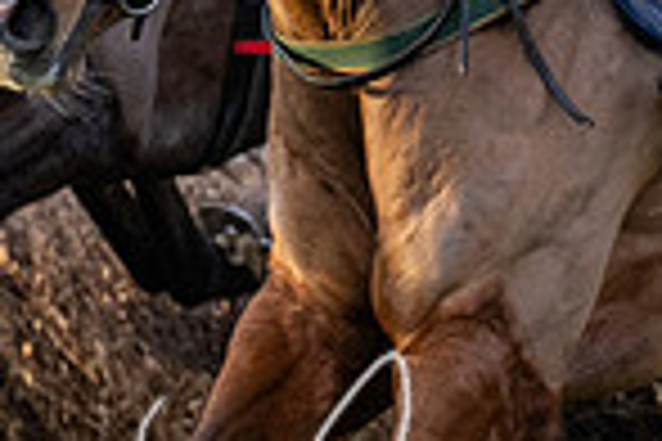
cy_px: -20
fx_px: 7925
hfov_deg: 4.7
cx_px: 1211
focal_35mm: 431
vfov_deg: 3.2
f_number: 2.8
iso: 800
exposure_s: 1/2500
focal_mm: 70
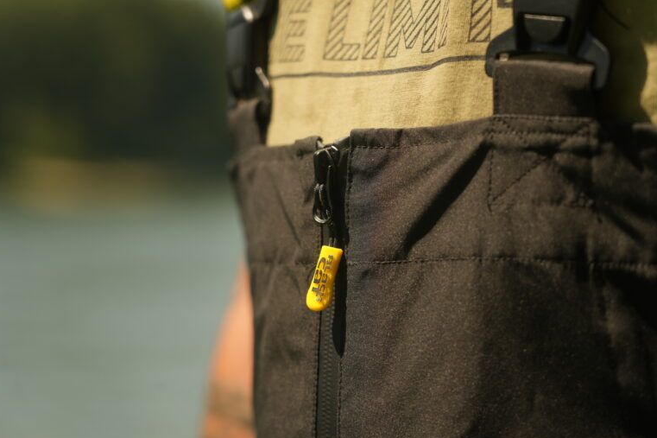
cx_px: 326
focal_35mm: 106
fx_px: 1934
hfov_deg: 19.3
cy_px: 220
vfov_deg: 12.9
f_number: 4.5
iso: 160
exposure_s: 1/250
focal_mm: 105
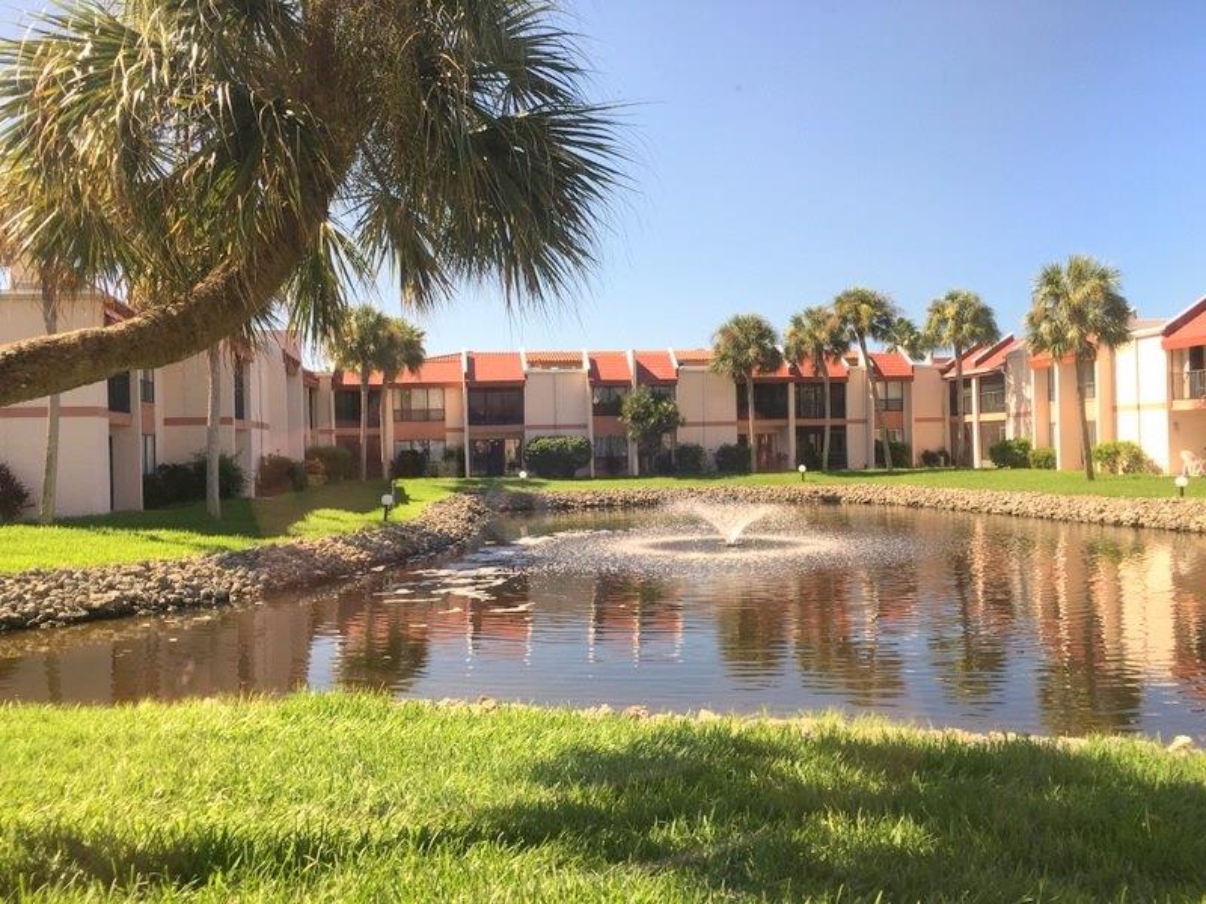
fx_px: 1010
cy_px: 452
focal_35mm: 29
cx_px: 603
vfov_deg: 48.2
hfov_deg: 61.7
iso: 25
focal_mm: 4.15
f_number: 2.2
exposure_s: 1/162
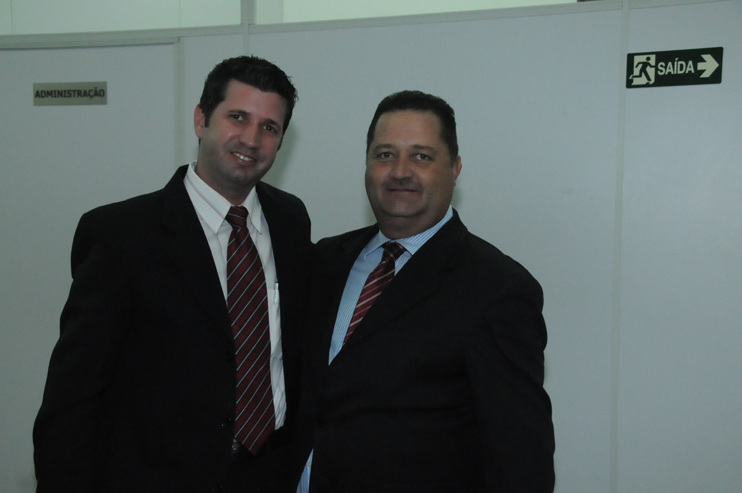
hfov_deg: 41.2
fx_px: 988
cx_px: 371
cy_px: 246
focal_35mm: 48
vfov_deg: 28.0
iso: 3200
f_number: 6.3
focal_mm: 32
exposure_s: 1/160
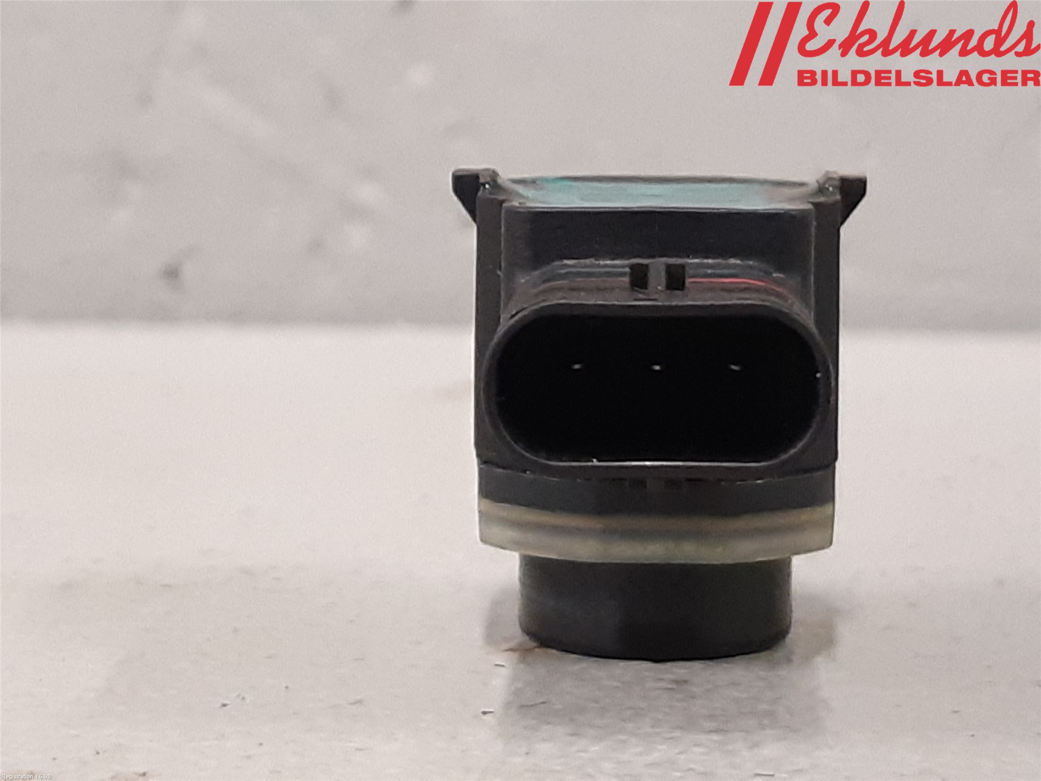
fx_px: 782
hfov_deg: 67.3
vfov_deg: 53.1
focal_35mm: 26
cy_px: 390
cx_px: 520
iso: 250
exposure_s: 1/50
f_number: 1.7
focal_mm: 3.93
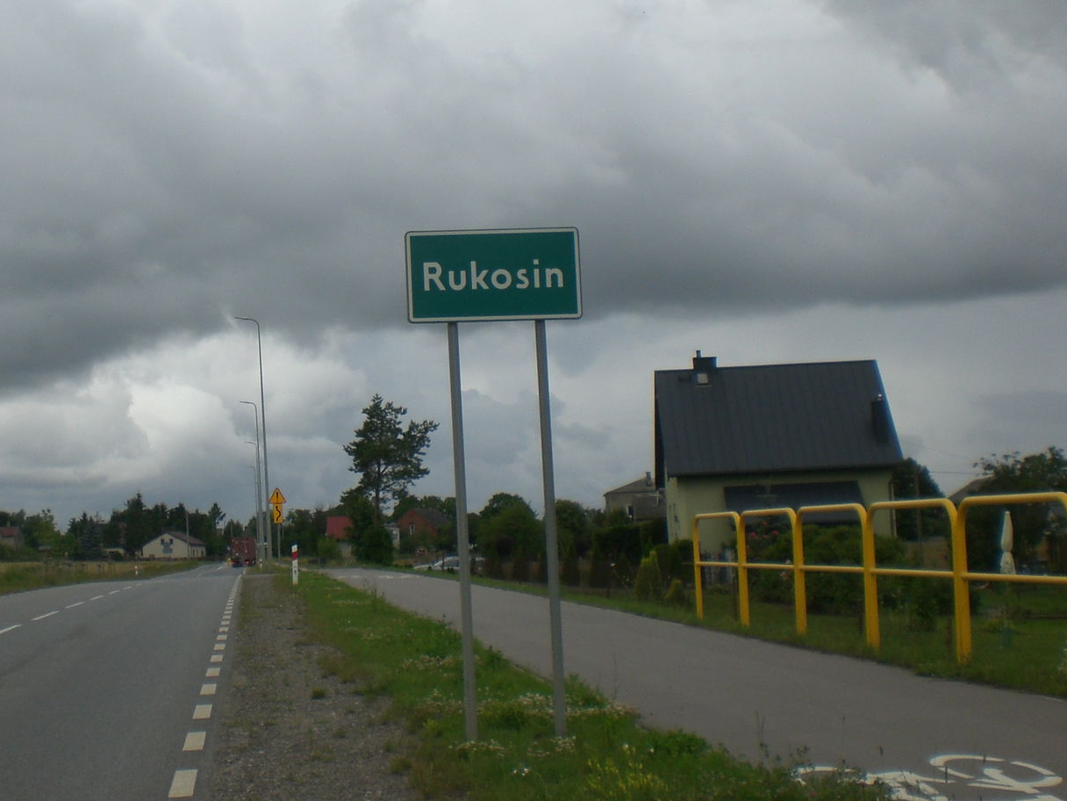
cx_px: 303
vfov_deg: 24.4
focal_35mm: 60
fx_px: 1849
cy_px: 316
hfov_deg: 31.7
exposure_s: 1/800
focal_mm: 6.3
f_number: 4.4
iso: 50
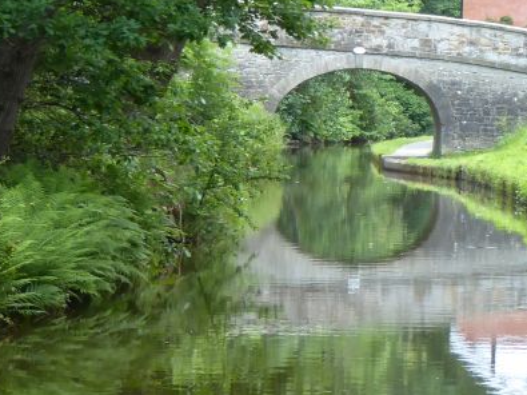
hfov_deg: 7.7
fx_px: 3866
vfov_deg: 5.8
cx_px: 600
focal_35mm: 254
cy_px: 101
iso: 200
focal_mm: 16.1
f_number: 4.9
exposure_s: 1/60
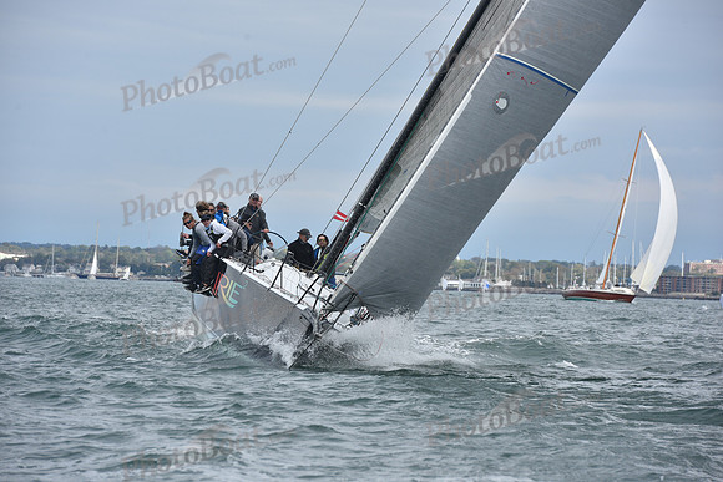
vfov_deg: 6.9
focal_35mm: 200
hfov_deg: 10.3
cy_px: 241
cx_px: 362
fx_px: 4017
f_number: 9
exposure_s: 1/1000
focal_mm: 200
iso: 320
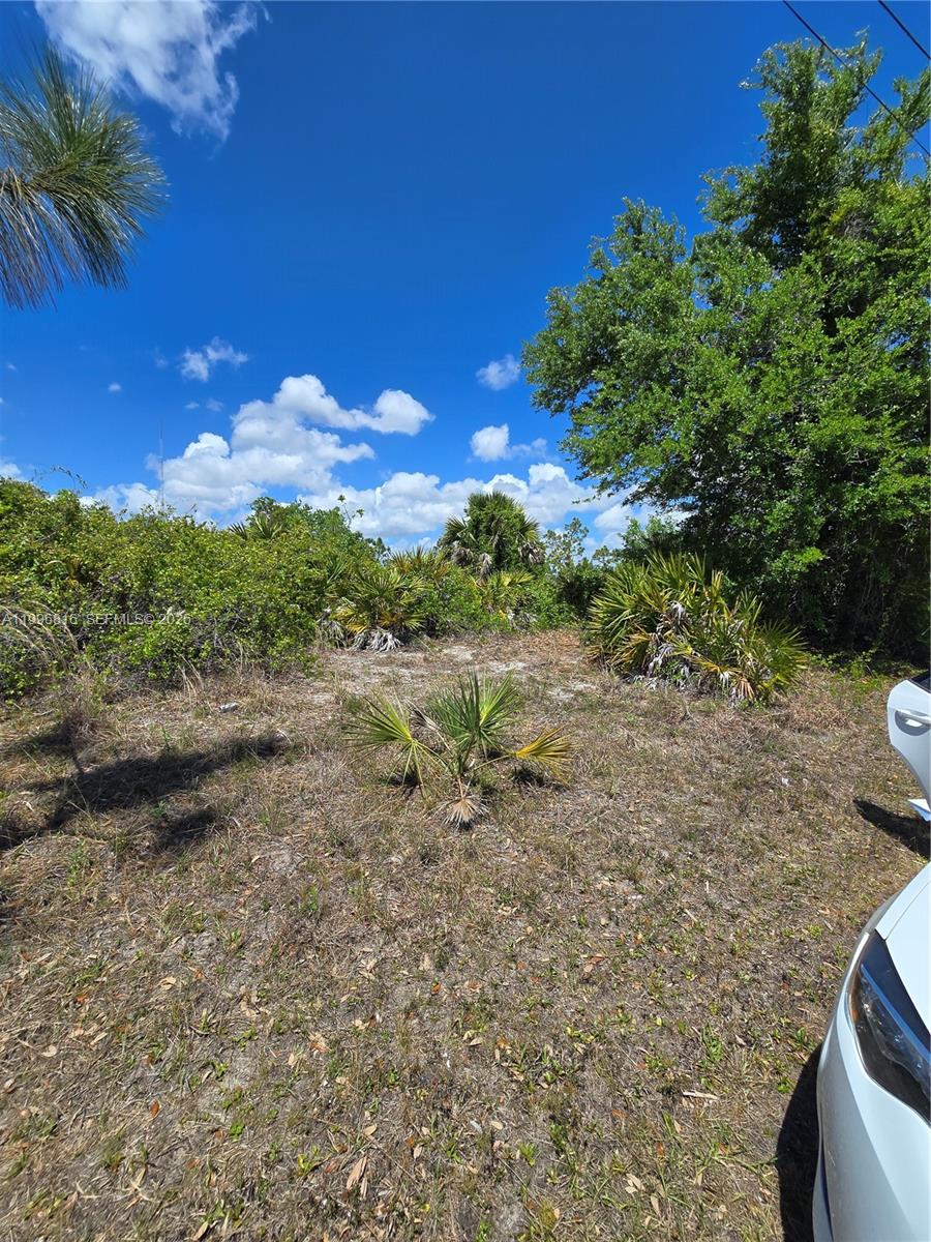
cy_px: 621
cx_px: 466
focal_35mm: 13
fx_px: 466
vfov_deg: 106.2
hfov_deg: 89.9
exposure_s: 1/2586
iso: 50
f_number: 2.2
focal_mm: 2.2
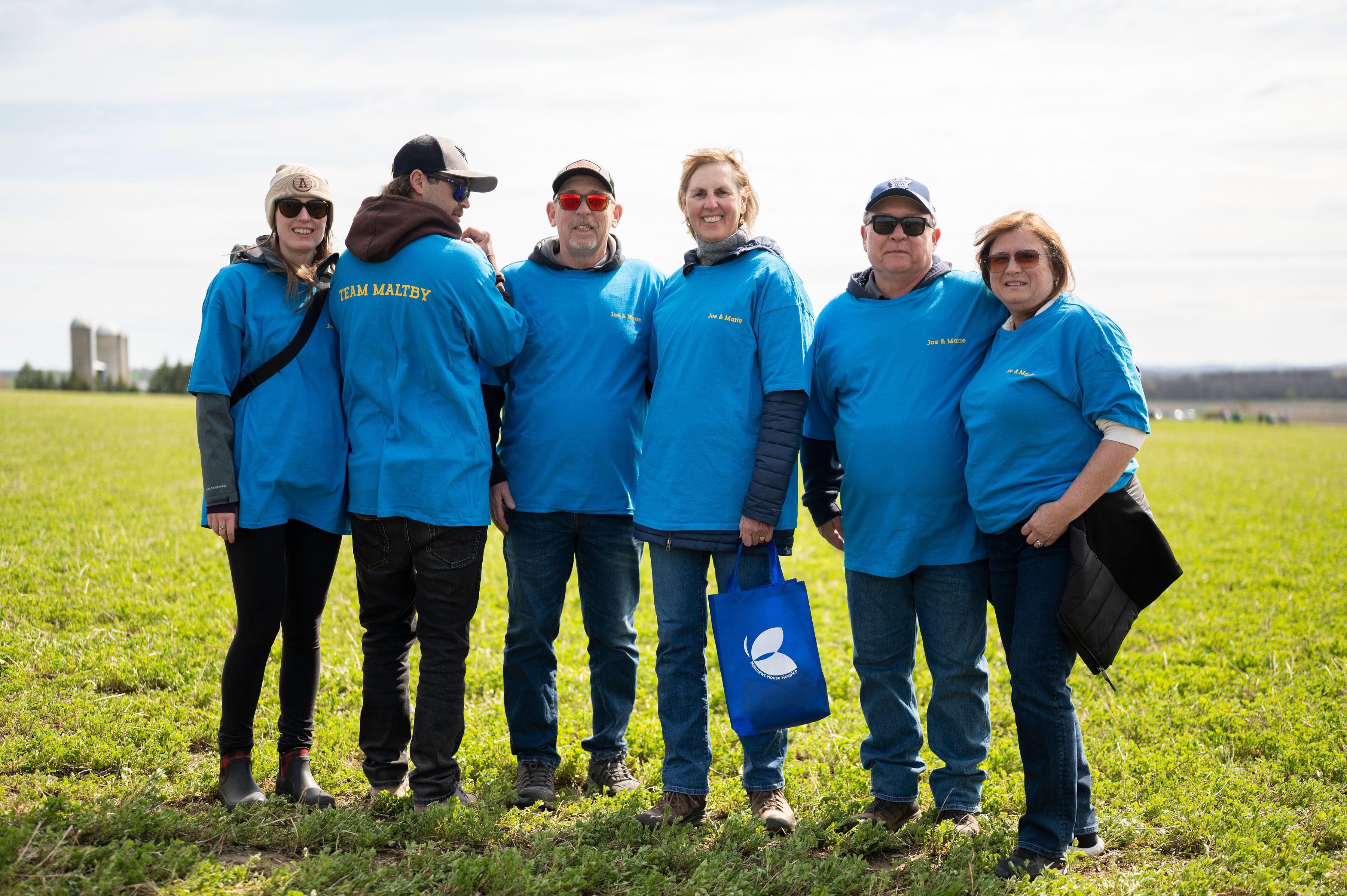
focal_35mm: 50
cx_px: 674
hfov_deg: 39.6
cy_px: 448
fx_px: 1869
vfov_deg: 27.0
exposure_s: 1/5000
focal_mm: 50
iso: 200
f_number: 1.8
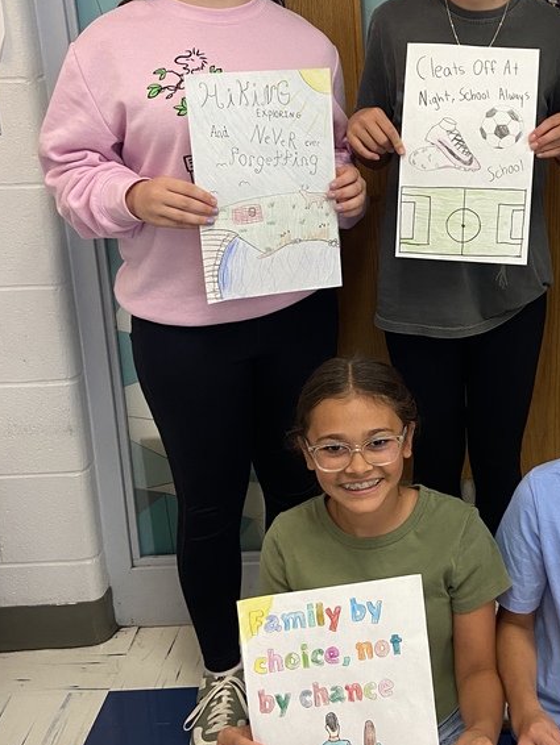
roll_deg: +1.6
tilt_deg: -15.7
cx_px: 449
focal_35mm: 47
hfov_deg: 30.2
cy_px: 259
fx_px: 1013
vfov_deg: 40.0
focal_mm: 4.25
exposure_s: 1/60
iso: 160
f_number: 1.8
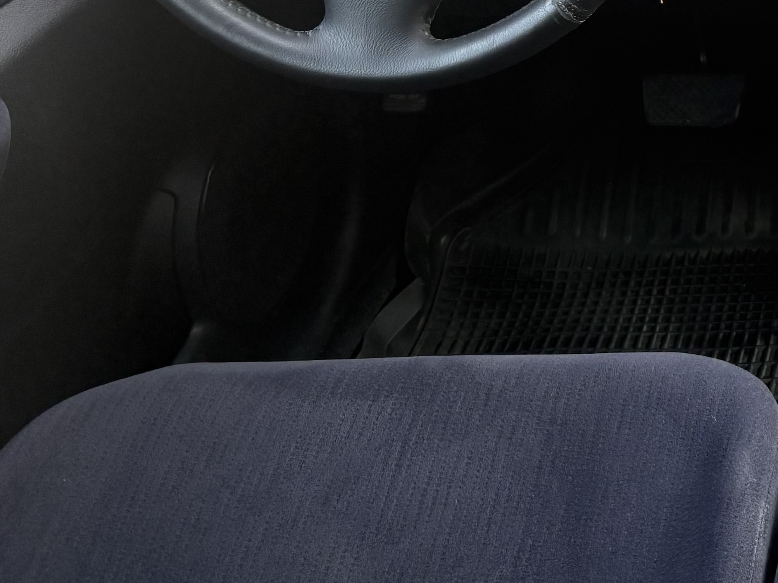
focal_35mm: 74
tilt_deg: -29.3
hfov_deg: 22.6
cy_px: -67
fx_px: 1663
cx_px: 1093
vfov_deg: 19.1
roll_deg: +0.0
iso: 100
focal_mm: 5.96
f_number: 1.6
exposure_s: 1/172
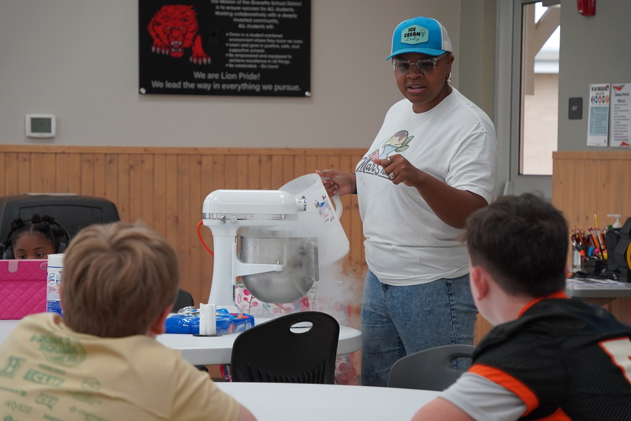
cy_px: 210
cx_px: 316
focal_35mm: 132
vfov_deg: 10.4
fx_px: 2314
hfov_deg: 15.5
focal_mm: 88
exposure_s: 1/160
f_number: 5.6
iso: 1600
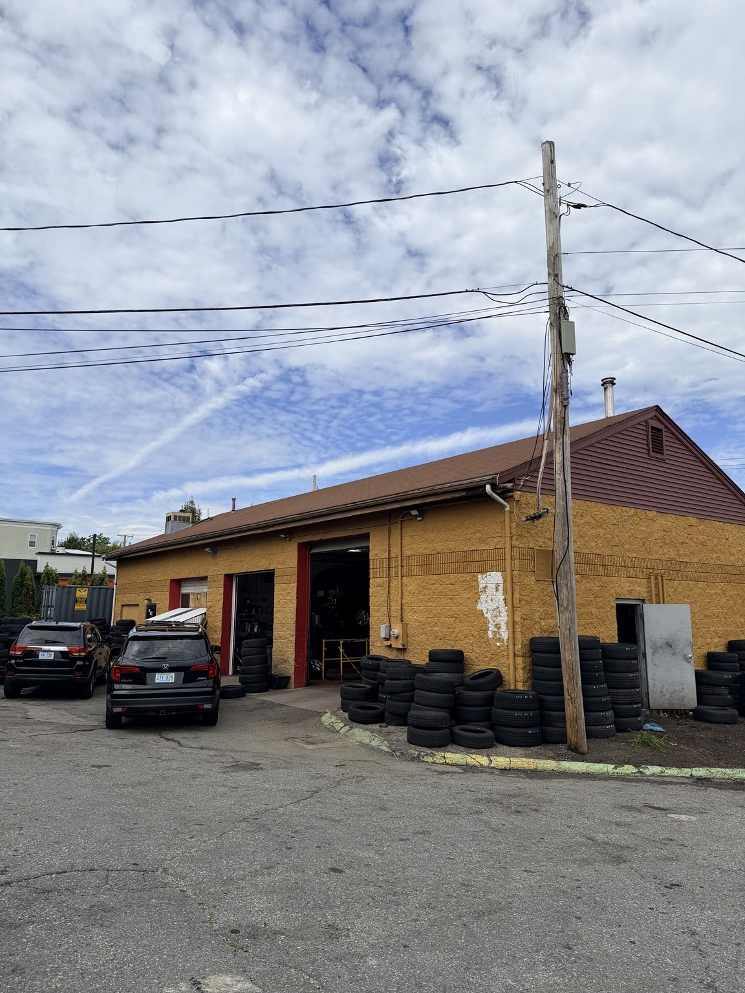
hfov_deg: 56.8
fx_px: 689
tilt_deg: +9.3
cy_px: 496
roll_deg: -0.9
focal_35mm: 24
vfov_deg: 71.6
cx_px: 372
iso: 80
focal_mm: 6.76
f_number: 1.78
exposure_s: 1/8130
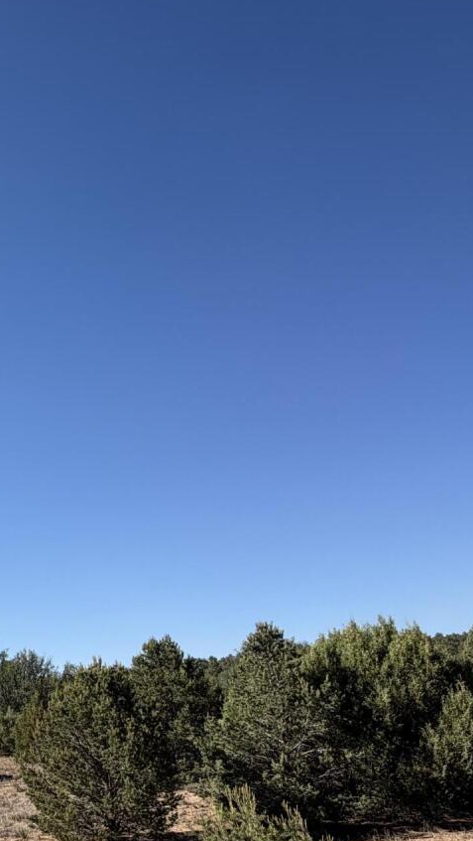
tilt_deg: +8.2
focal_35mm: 36
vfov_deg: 53.1
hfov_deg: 29.7
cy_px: 617
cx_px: -43
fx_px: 802
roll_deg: +4.6
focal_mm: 2.22
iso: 25
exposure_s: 1/770
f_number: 2.2
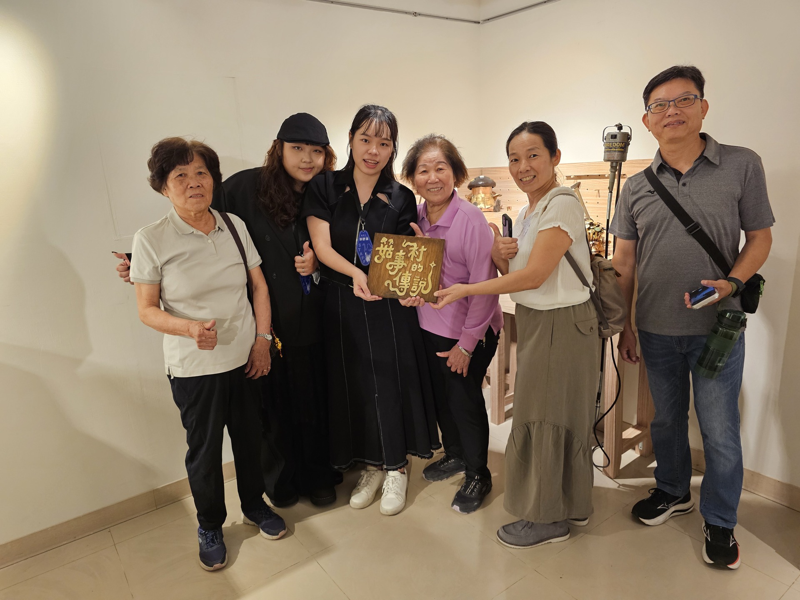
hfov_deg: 73.9
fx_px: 532
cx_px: 400
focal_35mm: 23
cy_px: 300
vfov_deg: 58.9
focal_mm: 6.3
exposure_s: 1/120
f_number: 1.7
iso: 500
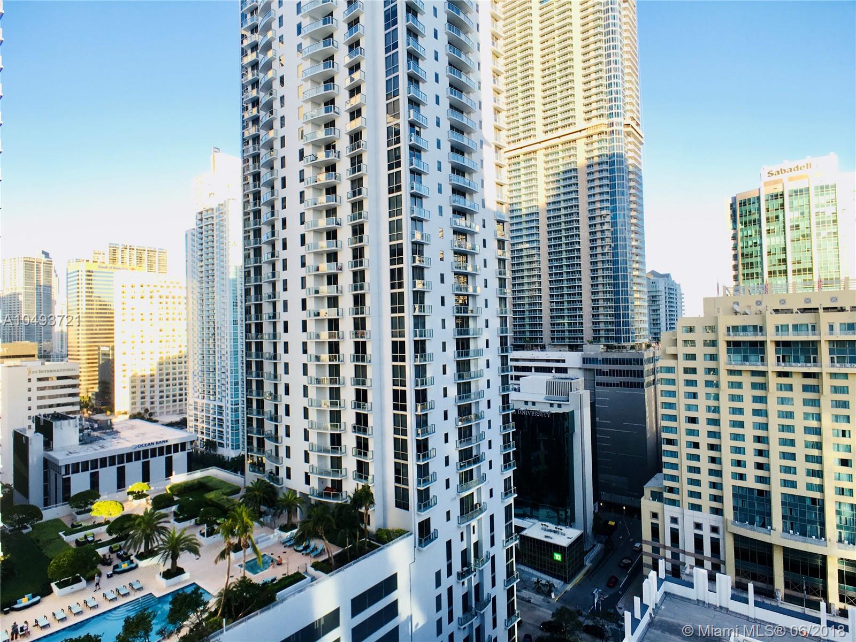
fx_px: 717
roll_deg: +1.0
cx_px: 428
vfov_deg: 48.2
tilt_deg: +2.7
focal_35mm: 29
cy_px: 321
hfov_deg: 61.7
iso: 25
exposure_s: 1/245
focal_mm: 4.15
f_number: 2.2
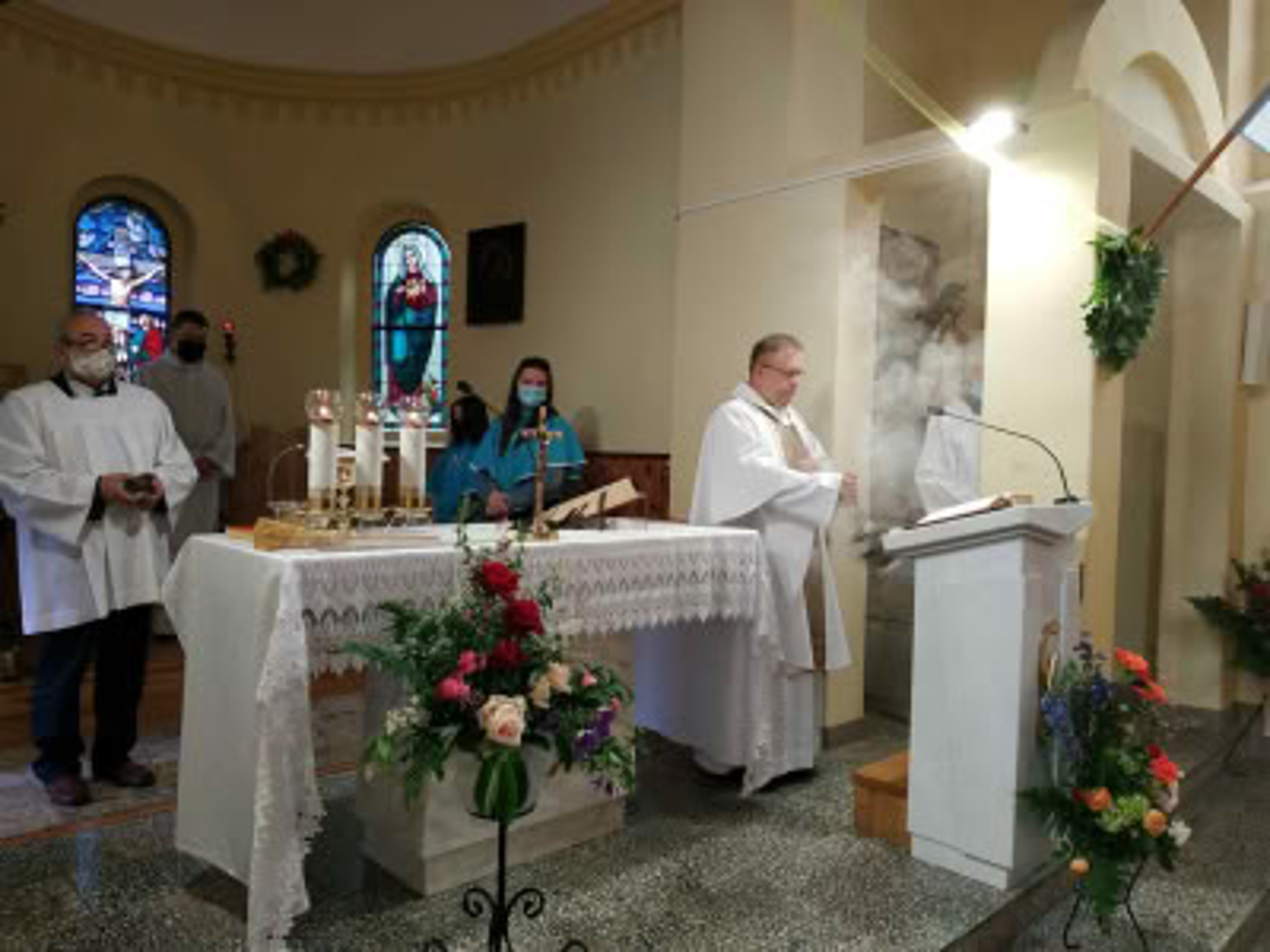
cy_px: 476
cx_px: 635
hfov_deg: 71.6
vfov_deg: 56.8
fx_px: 881
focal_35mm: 24
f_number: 1.9
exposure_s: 1/25
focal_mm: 3.94
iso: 200
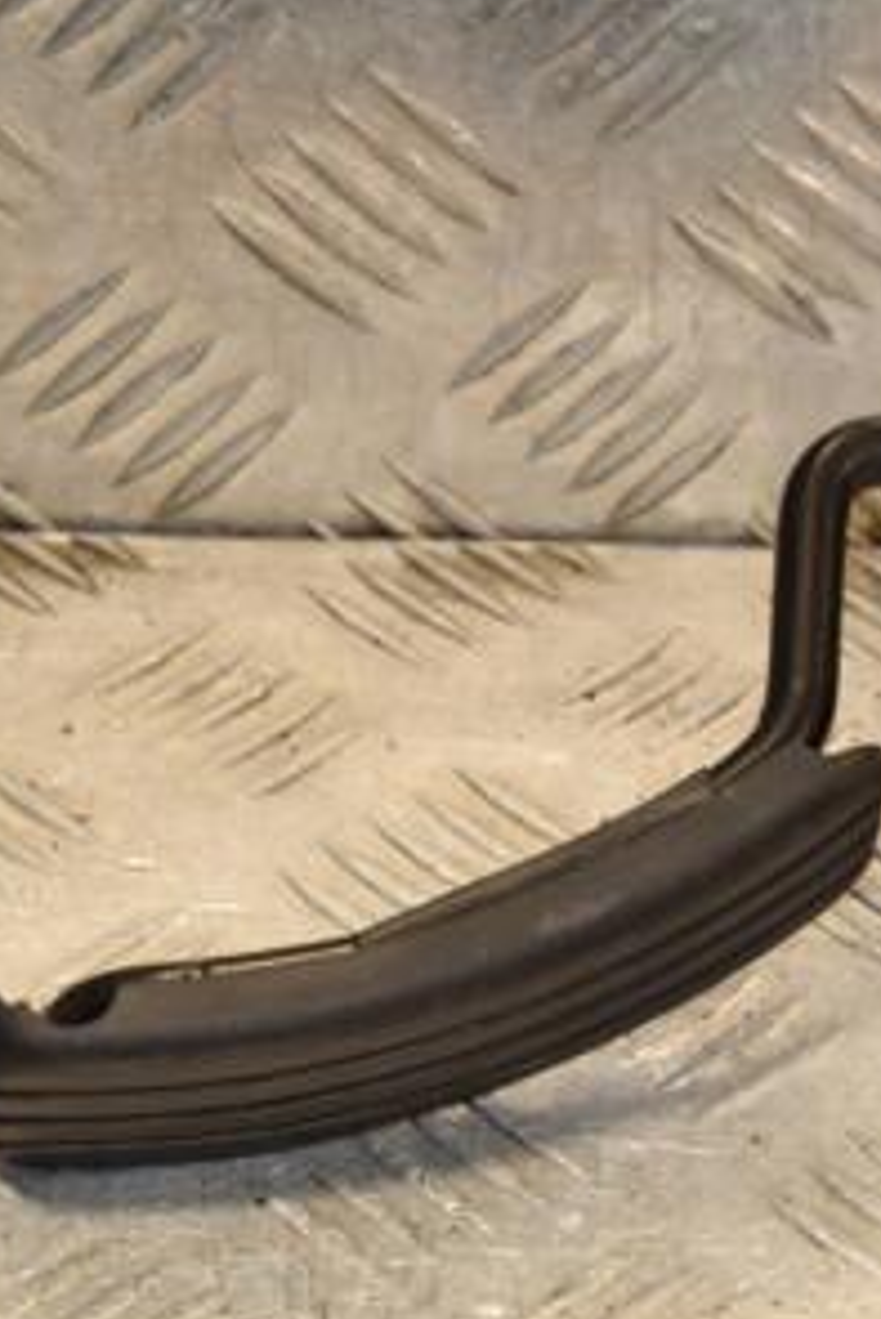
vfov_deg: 10.9
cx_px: 1149
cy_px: 805
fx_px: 6929
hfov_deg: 7.2
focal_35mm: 189
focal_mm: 62
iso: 800
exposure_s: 1/200
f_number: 7.1
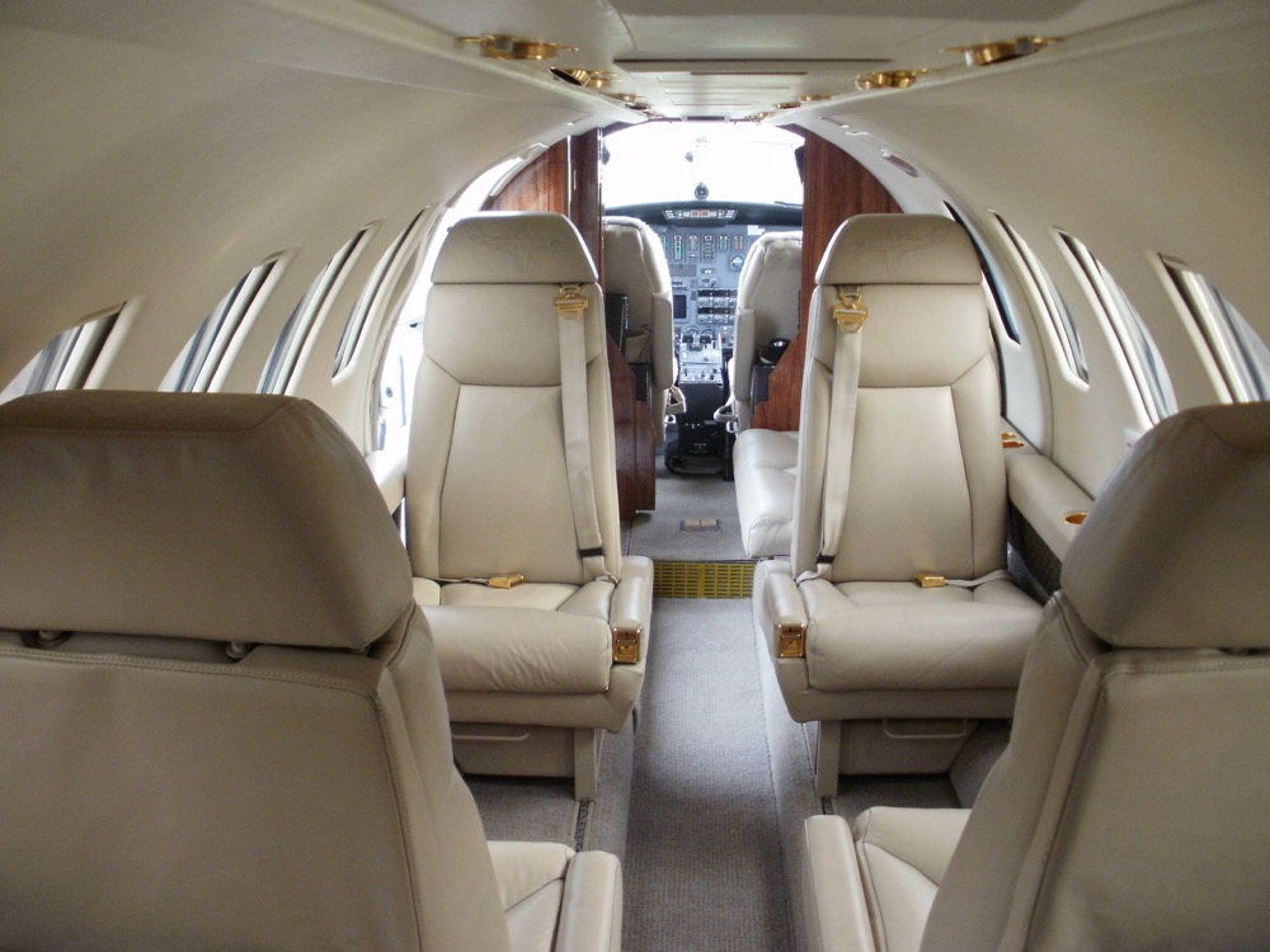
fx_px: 1321
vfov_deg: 39.7
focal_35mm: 36
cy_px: 476
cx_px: 635
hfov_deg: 51.4
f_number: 3.5
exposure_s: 1/40
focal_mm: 6.3
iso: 200
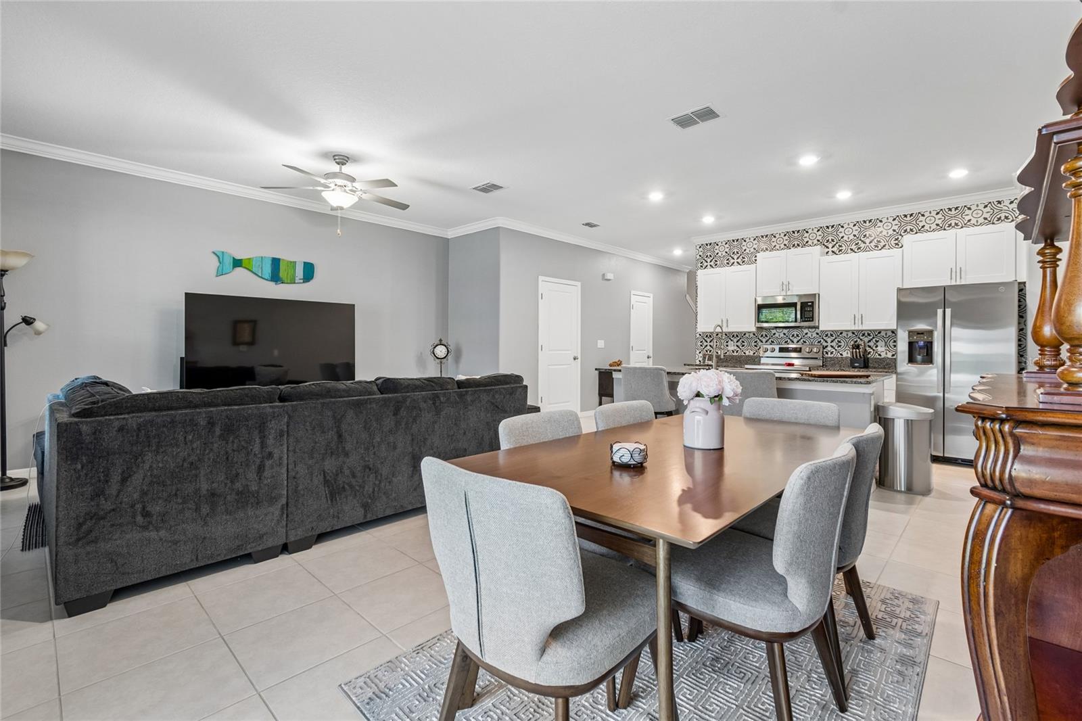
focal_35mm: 15
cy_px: 360
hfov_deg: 100.4
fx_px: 451
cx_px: 541
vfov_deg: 77.3
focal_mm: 10
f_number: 7.1
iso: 100
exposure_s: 1/2
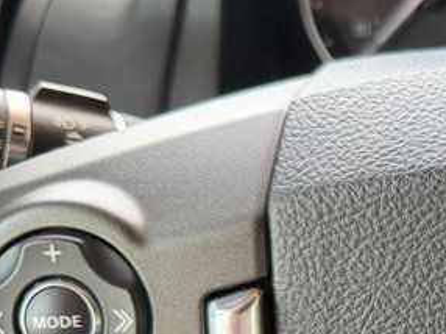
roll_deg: -0.5
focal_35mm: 86
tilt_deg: -32.9
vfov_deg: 16.5
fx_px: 1107
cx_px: 660
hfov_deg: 19.9
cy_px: 396
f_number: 1.78
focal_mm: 6.76
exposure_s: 1/121
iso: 160
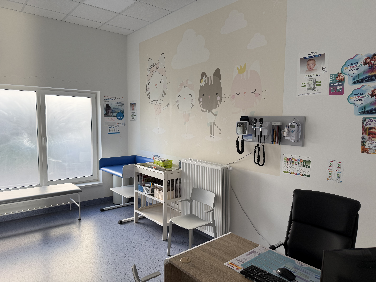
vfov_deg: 56.8
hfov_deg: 71.6
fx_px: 261
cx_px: 188
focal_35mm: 24
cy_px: 141
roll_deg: -1.1
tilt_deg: -5.3
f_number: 1.78
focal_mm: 6.76
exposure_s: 1/100
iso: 64
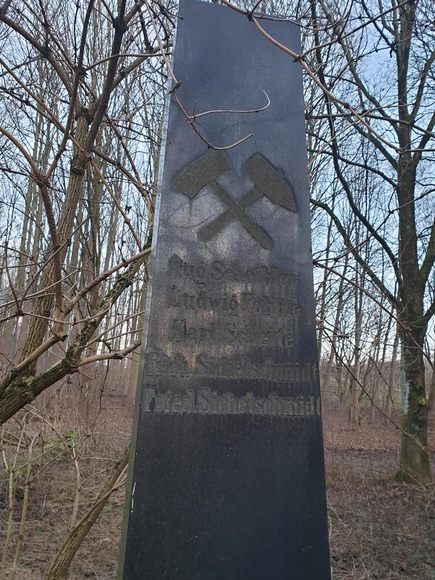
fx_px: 436
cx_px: 218
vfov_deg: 67.3
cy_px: 290
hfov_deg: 53.1
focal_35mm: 26
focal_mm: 4.3
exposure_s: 1/43
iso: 160
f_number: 2.4
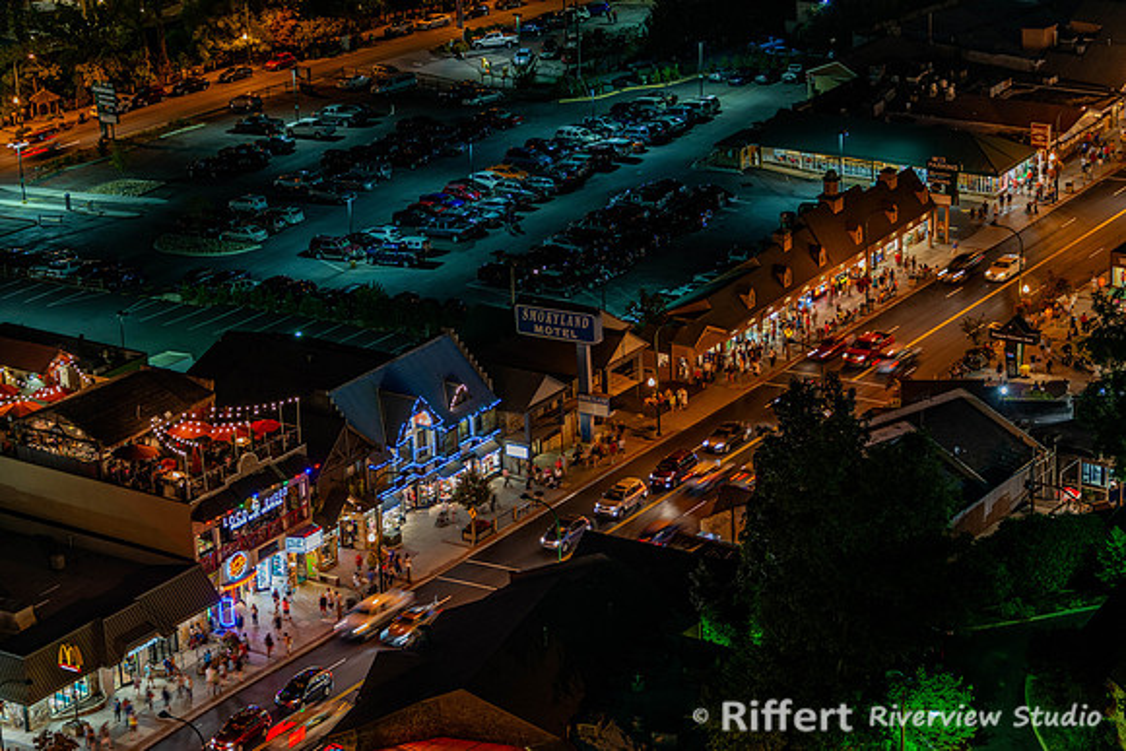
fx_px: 3066
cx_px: 563
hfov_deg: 20.8
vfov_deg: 14.0
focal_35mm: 98
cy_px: 376
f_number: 5.3
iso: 400
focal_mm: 98
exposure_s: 1/2.5
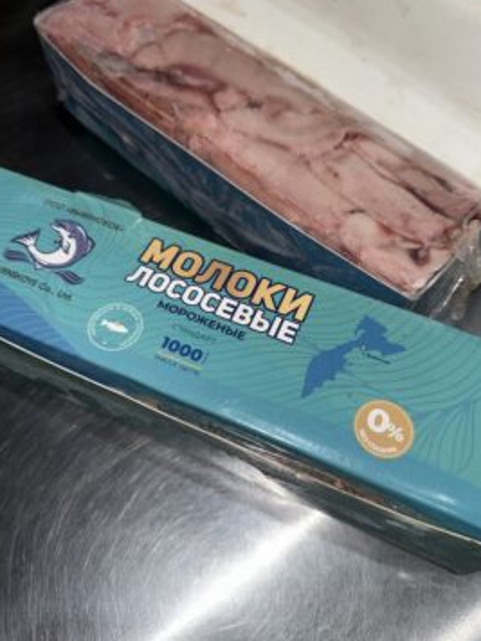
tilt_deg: -60.2
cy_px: 310
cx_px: 250
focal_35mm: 27
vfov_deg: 65.3
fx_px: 500
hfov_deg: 51.3
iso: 64
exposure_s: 1/52
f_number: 1.78
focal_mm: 6.76
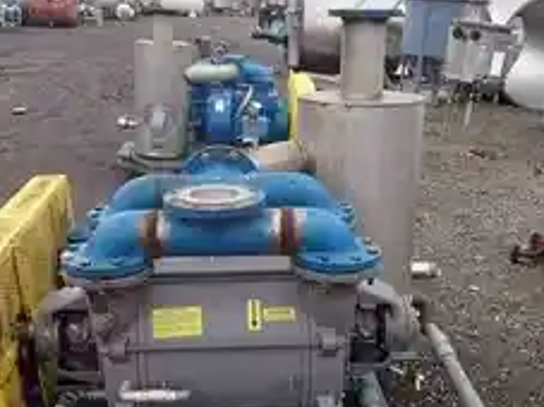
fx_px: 691
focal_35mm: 44
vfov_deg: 32.5
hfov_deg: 43.0
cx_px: 268
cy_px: 280
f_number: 2.8
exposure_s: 1/100
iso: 100
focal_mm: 4.5
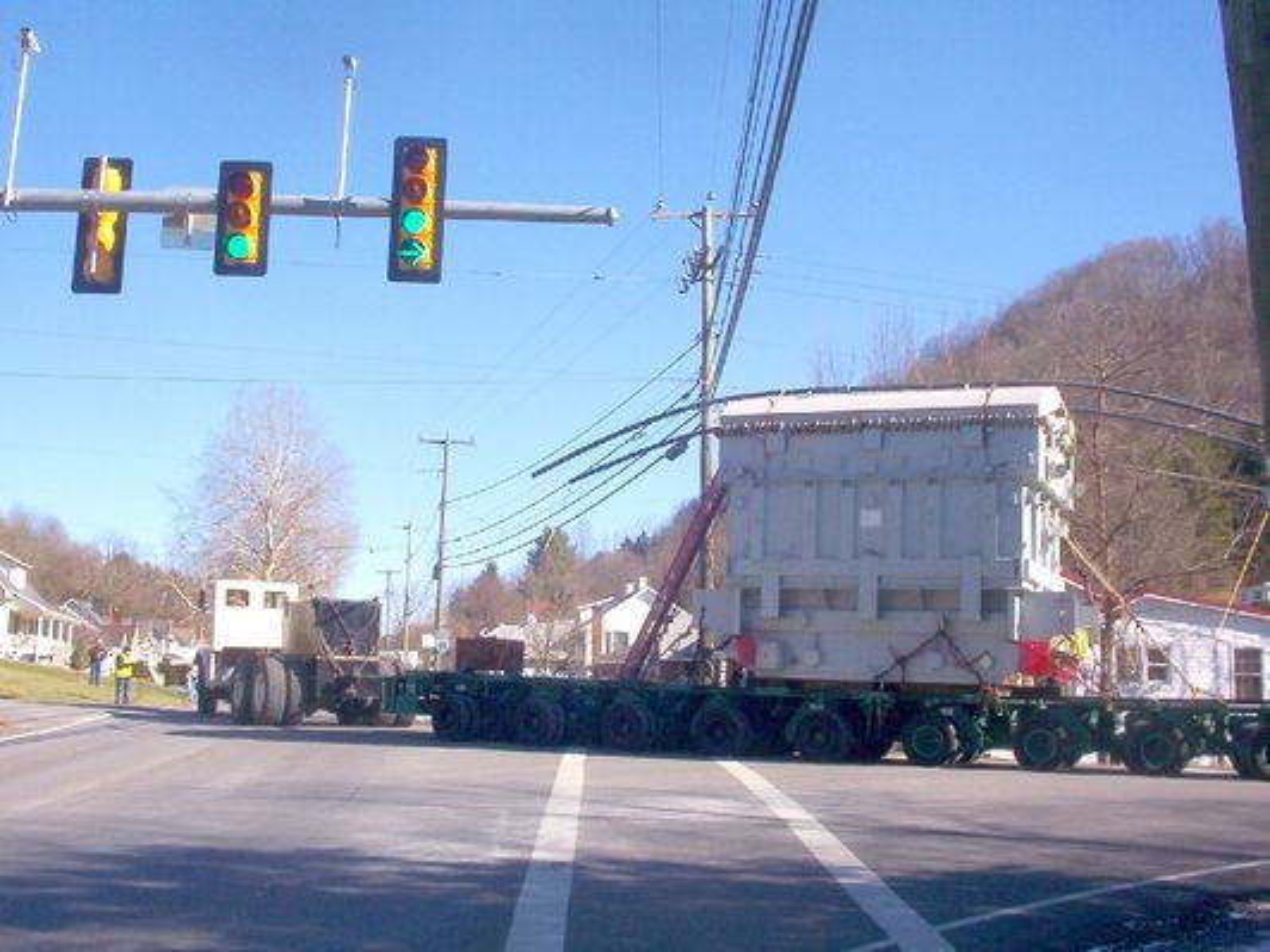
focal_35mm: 39
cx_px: 635
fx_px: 1431
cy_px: 476
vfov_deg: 36.8
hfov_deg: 47.9
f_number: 8
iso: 100
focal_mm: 6
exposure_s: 1/199
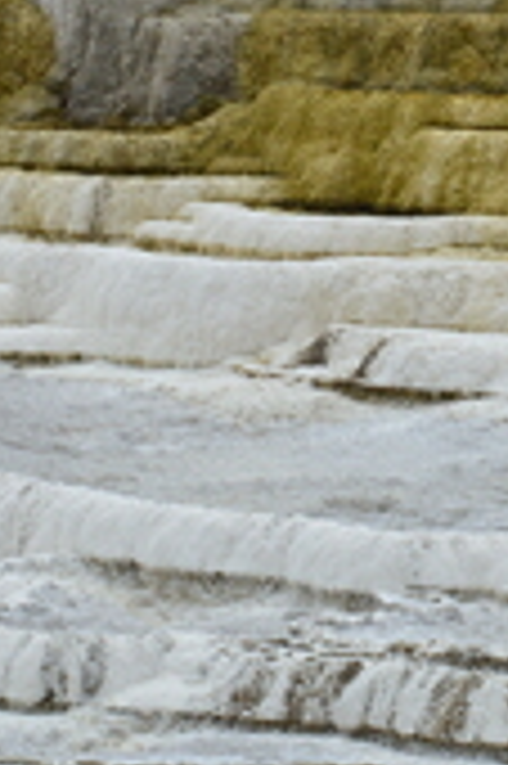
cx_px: 76
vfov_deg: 6.3
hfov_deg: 4.3
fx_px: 6829
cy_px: -279
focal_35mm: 322
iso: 400
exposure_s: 1/500
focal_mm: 70
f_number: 11
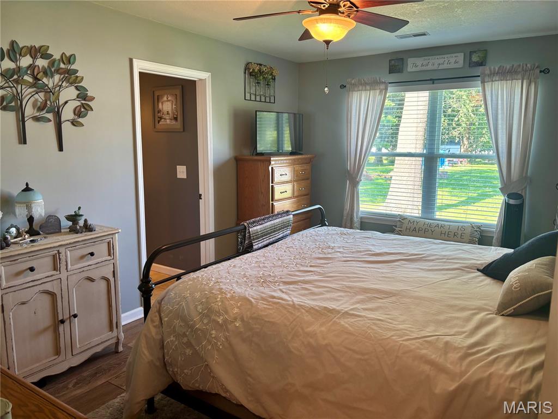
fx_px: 419
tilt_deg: -8.1
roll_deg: -0.6
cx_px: 279
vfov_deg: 53.1
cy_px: 210
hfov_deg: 67.3
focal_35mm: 26
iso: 80
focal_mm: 5.96
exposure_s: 1/60
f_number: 1.6
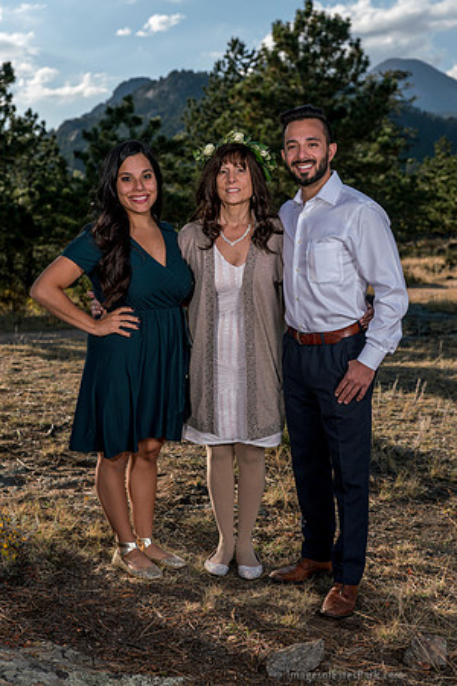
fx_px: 857
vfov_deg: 43.6
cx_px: 228
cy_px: 343
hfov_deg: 29.9
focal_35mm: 45
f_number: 4
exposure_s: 1/1600
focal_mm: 45
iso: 160
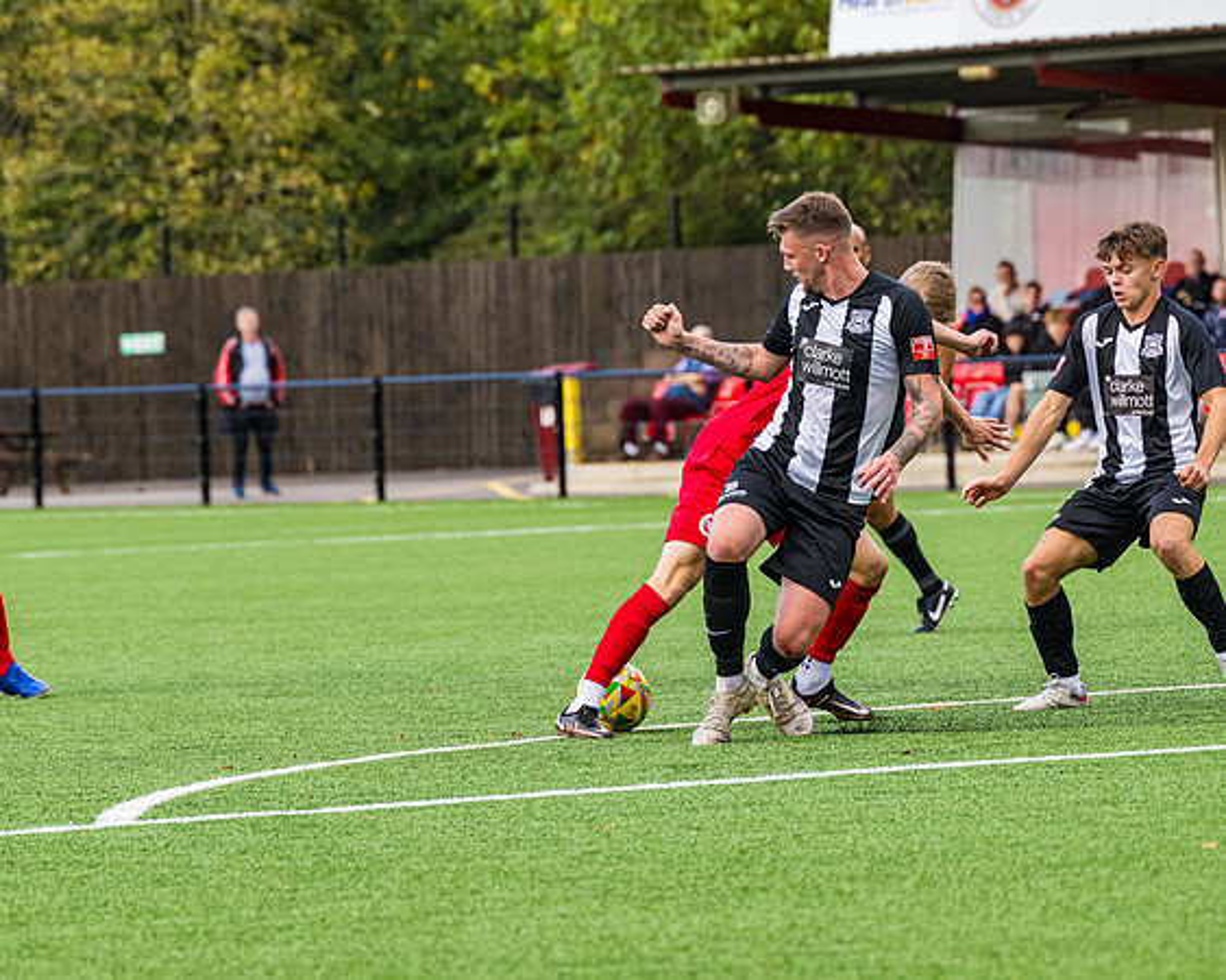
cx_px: 621
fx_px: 9682
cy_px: 488
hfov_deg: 7.2
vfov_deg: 5.8
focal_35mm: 267
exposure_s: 1/1600
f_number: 4.5
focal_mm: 155
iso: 800
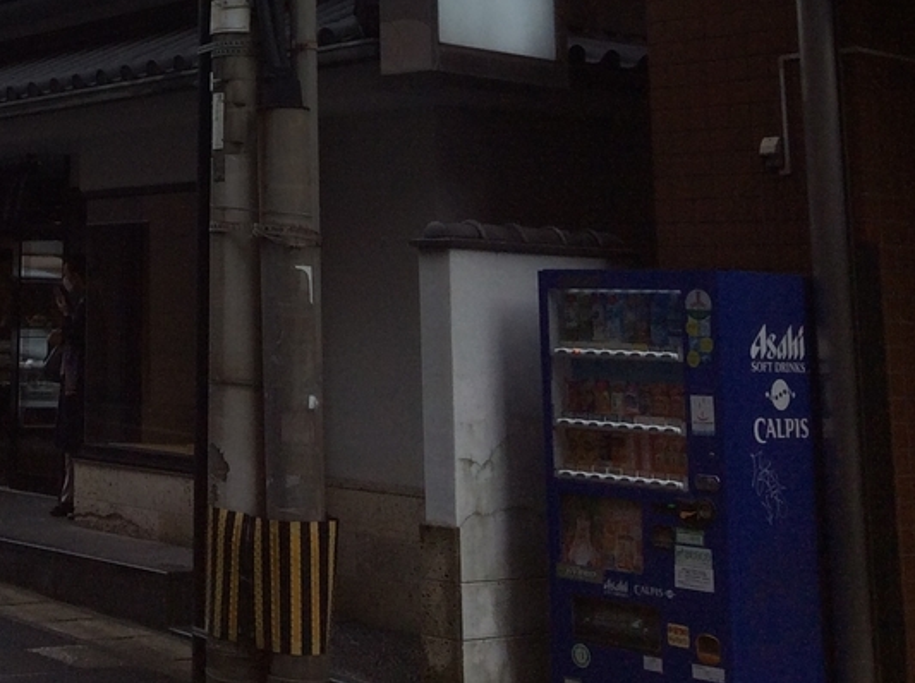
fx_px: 1900
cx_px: 14
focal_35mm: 72
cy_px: -55
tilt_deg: +10.8
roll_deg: -3.0
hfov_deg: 25.8
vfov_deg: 19.6
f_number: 2.4
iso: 32
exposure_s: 1/841
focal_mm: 3.3
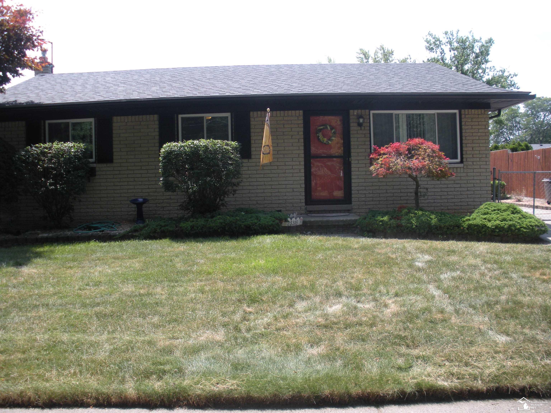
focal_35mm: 36
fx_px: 573
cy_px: 206
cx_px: 276
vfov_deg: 39.7
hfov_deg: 51.4
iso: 64
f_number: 3.5
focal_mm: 6.3
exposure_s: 1/225
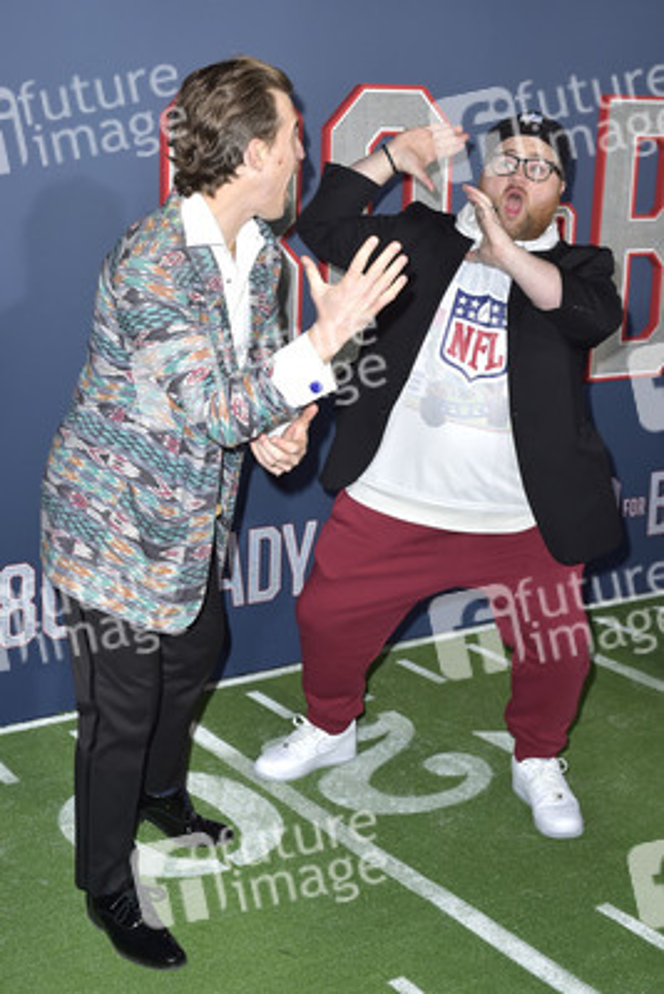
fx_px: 1216
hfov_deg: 30.5
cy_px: 497
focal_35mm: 44
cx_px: 332
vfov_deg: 44.5
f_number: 6.3
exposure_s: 1/250
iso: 500
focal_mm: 44
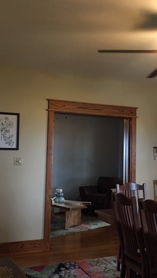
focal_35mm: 43
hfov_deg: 27.3
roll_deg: -1.6
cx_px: 121
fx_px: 318
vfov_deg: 47.3
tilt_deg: +5.2
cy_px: 141
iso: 64
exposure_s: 1/15
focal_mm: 4.15
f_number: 2.2
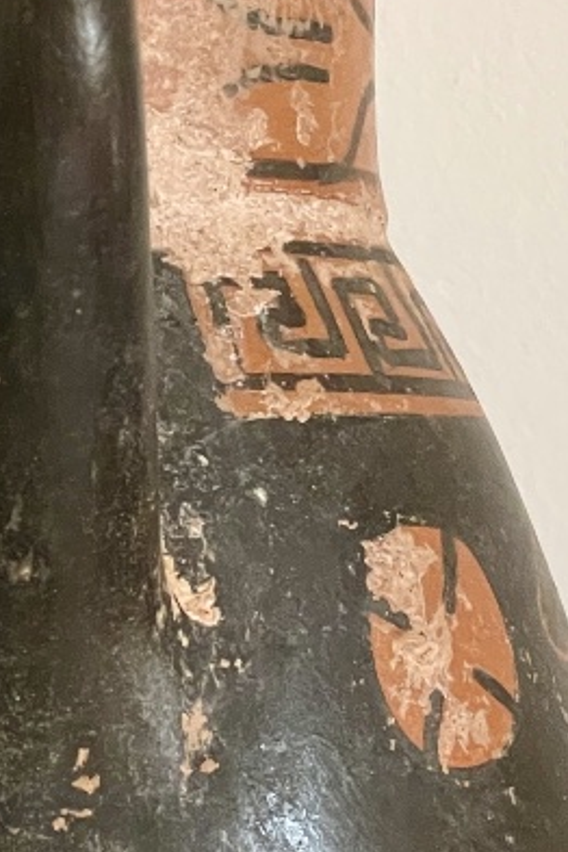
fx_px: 3905
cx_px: -48
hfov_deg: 8.3
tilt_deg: -5.2
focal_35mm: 165
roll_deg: +1.8
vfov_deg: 12.3
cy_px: 921
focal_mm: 6
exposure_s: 1/82
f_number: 2
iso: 200
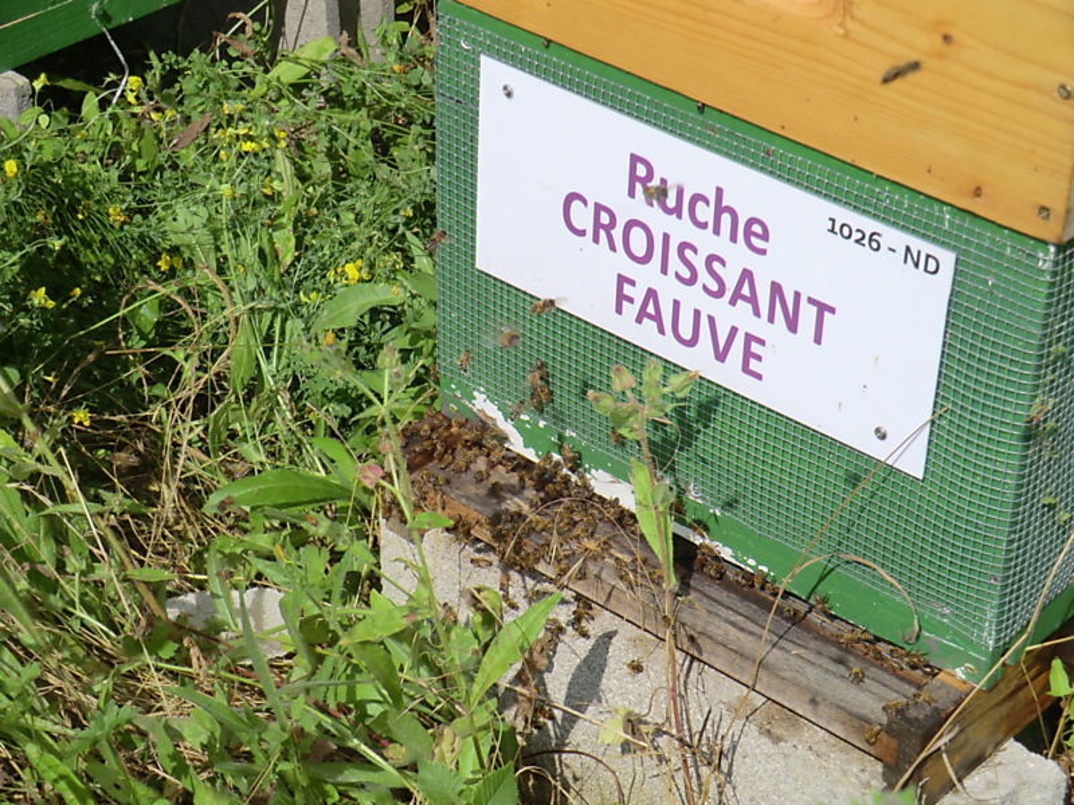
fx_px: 2358
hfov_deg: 25.7
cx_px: 537
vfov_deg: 19.4
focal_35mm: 76
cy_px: 402
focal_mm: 13.6
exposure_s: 1/1000
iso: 64
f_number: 4.6
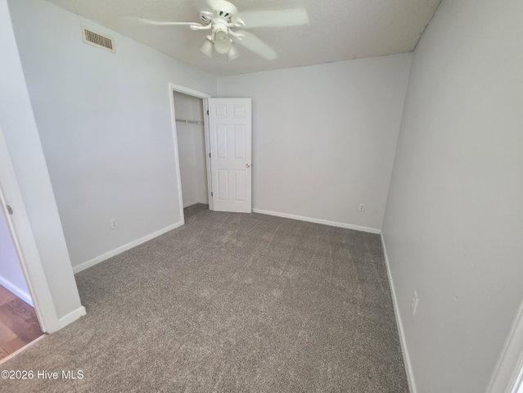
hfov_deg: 106.1
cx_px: 262
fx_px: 197
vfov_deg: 90.0
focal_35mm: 13
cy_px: 196
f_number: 1.9
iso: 800
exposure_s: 1/60
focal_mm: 2.2
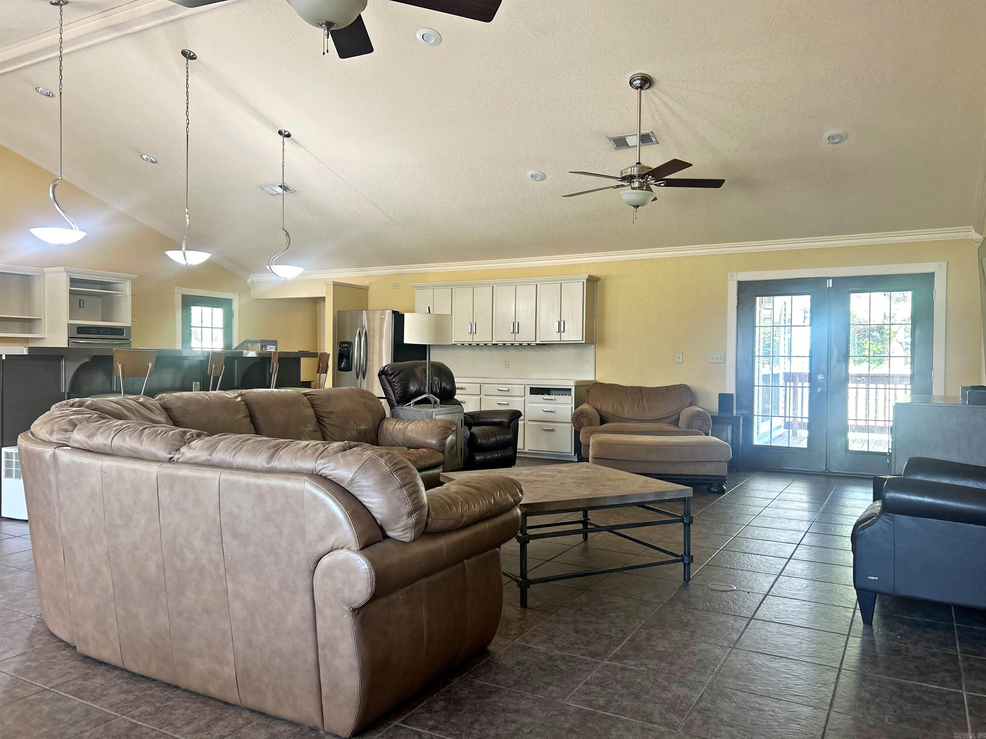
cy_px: 370
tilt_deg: -1.1
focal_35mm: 26
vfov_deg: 53.1
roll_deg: -0.2
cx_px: 493
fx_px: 741
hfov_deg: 67.3
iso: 125
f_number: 1.5
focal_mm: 5.7
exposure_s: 1/60
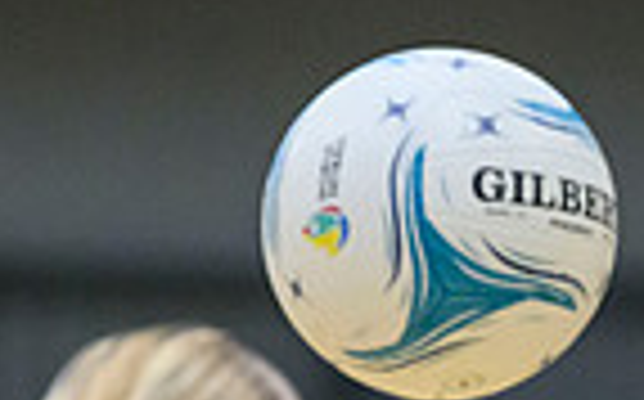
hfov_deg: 2.1
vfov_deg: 1.3
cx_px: 1201
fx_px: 17373
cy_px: 805
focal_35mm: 991
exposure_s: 1/1000
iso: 6400
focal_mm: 200
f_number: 3.5
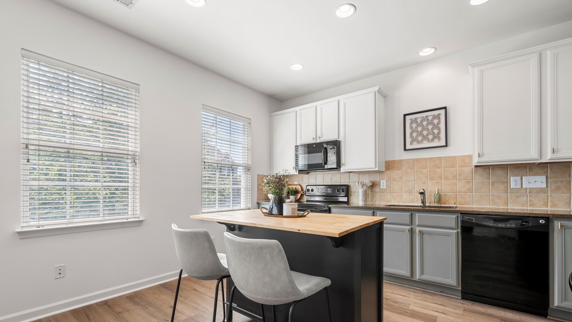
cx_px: 288
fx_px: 243
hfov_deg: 99.4
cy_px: 187
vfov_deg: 66.7
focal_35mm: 16
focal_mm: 15
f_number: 9
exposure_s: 1/2
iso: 200
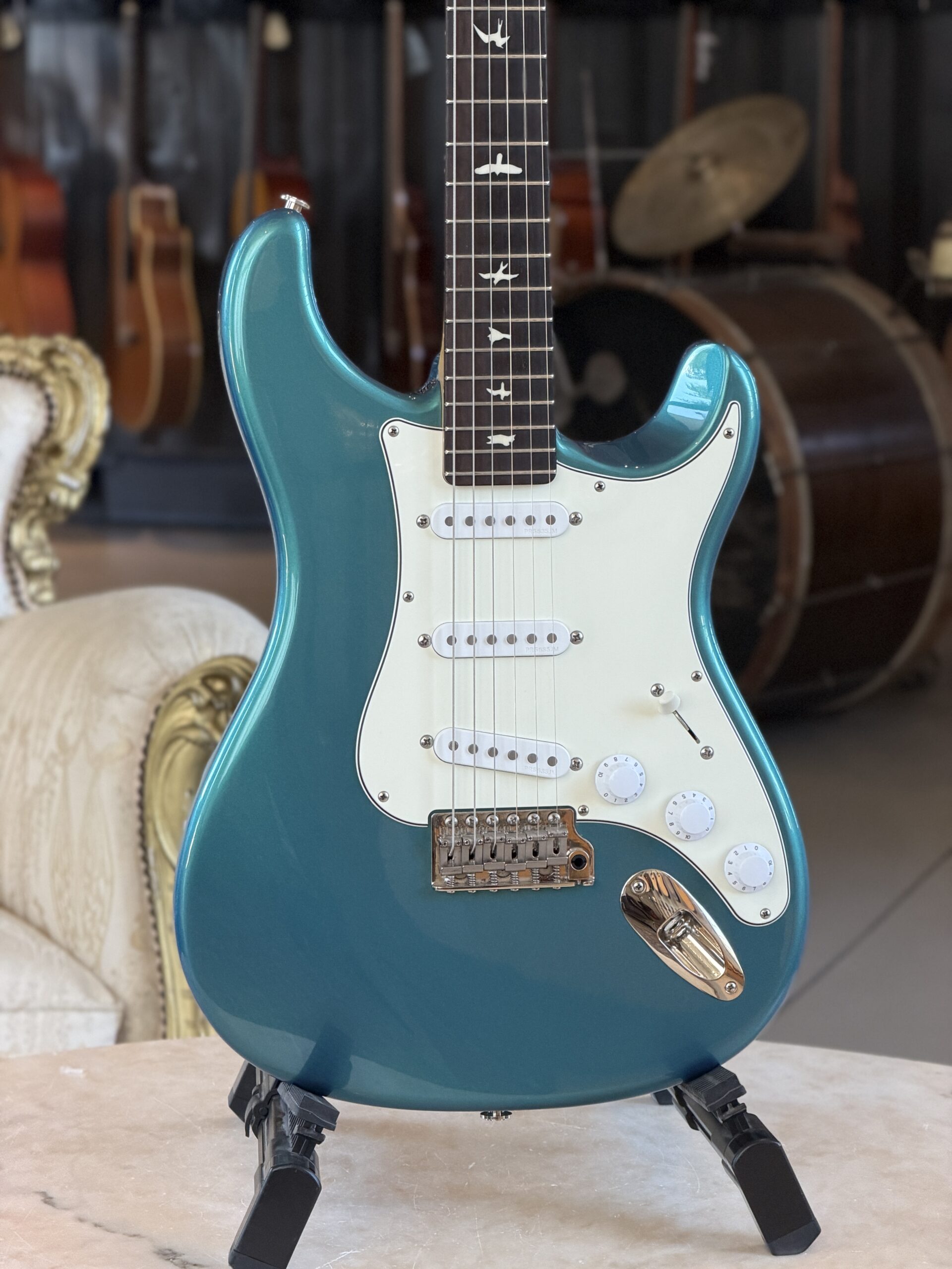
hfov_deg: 14.8
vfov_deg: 19.6
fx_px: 3667
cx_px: 476
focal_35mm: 100
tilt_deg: -9.6
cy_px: 634
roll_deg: -0.2
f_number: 2.8
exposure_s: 1/121
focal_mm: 16.89
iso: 160
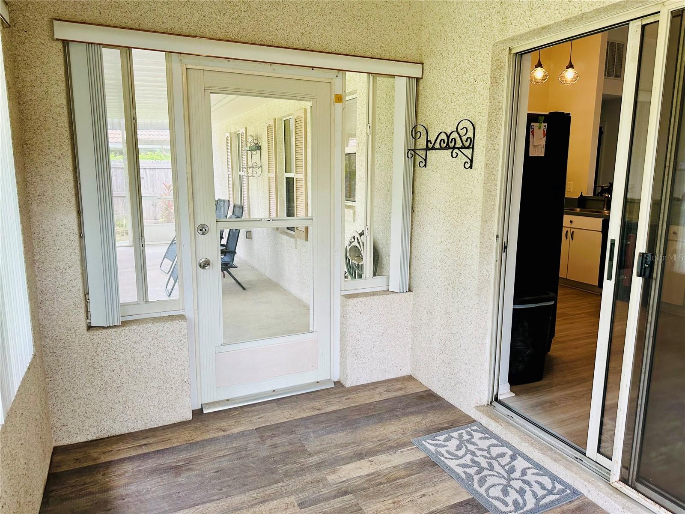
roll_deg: -1.1
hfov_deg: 71.6
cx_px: 342
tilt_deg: -9.5
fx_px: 475
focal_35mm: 24
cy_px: 257
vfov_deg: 56.8
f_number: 1.78
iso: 125
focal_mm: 6.86
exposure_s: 1/120
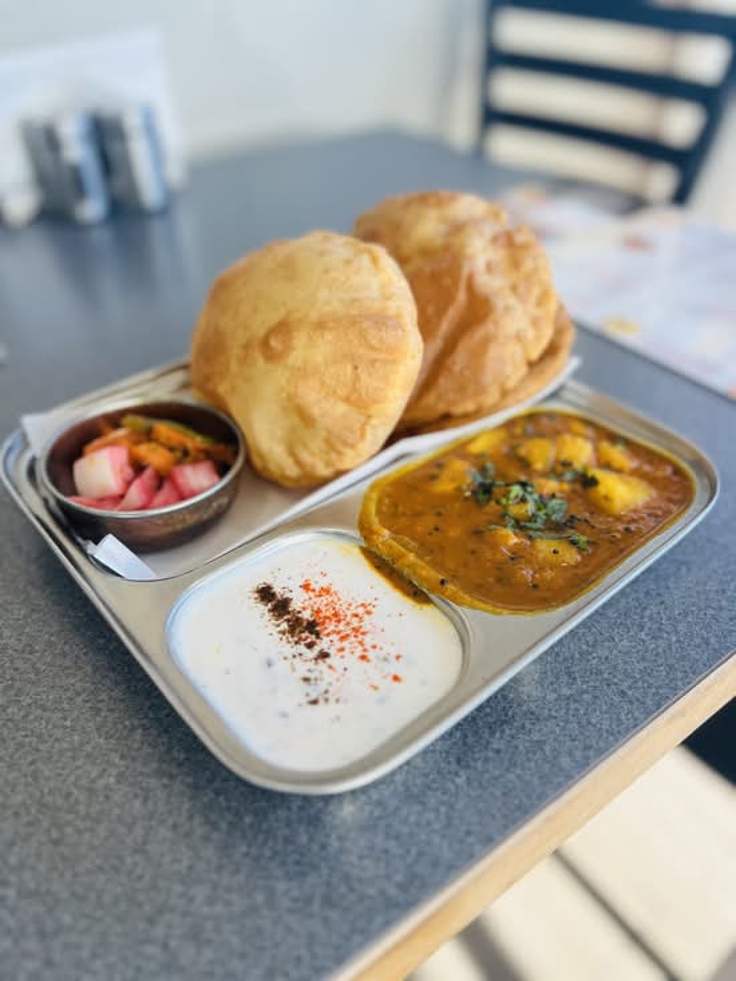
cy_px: 490
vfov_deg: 67.3
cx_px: 368
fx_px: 737
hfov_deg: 53.1
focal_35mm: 26
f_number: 1.5
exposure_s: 1/164
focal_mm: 5.7
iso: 40
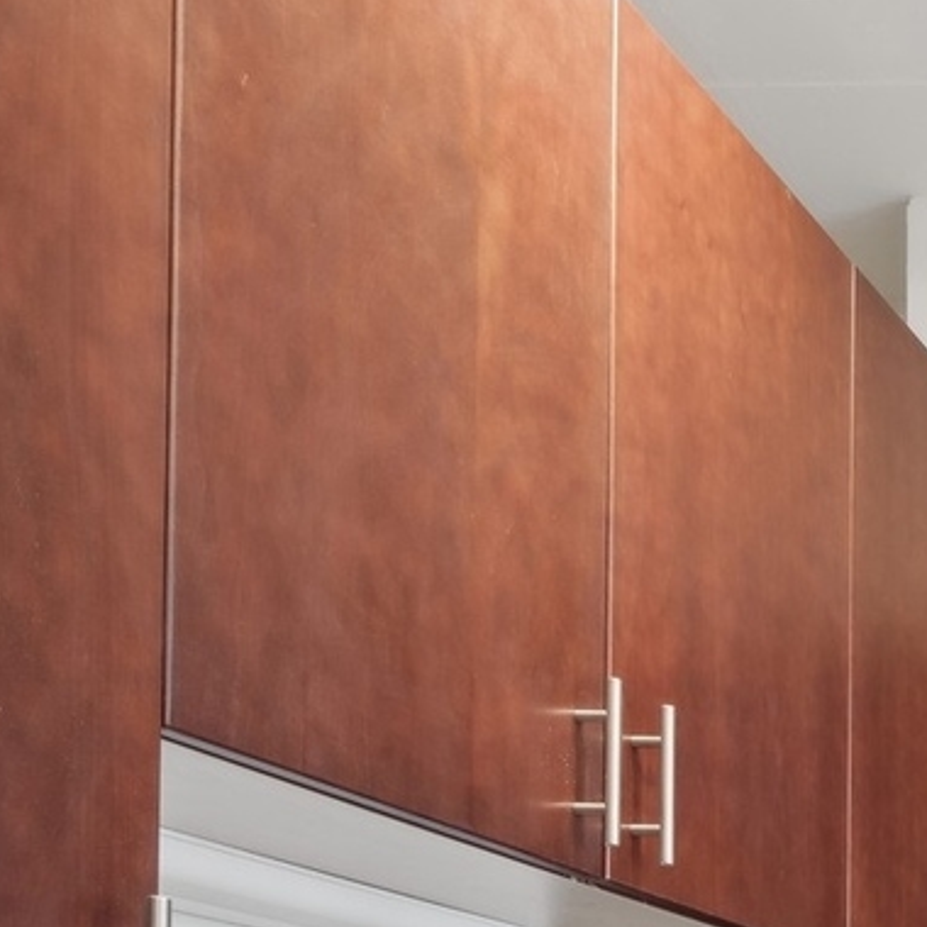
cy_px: 1273
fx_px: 1757
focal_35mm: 58
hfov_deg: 19.0
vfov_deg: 24.8
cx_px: 1827
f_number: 8
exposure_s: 1/1.67
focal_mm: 16
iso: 320
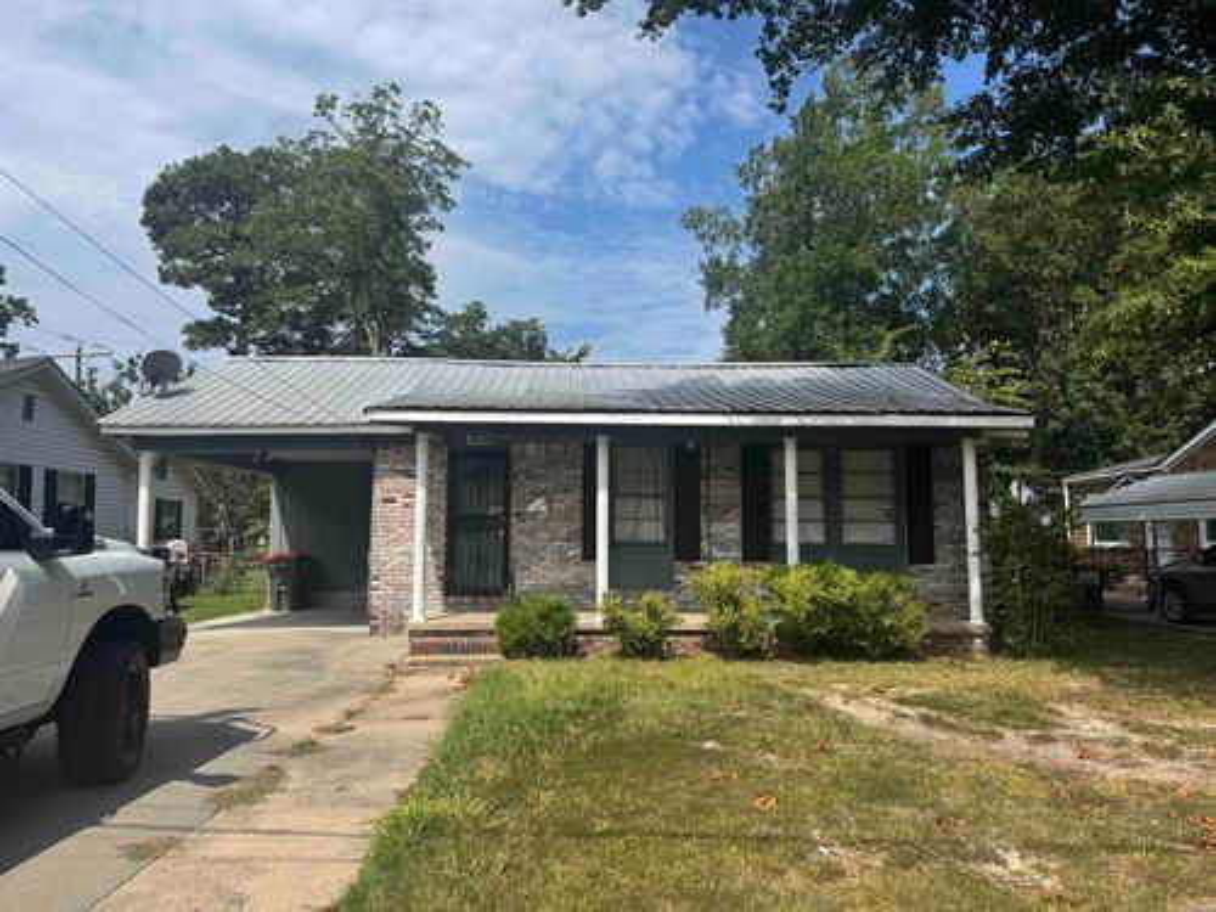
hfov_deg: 71.6
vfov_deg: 56.8
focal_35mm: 24
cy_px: 456
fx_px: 843
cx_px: 608
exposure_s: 1/5348
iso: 80
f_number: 1.78
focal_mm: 6.76
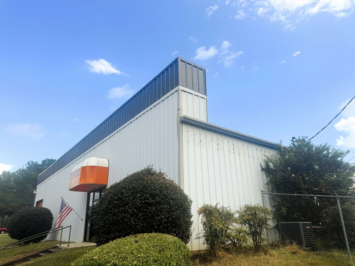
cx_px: 178
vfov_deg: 56.8
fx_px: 246
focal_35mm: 24
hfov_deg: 71.6
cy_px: 133
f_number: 1.78
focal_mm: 6.76
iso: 80
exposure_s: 1/2801
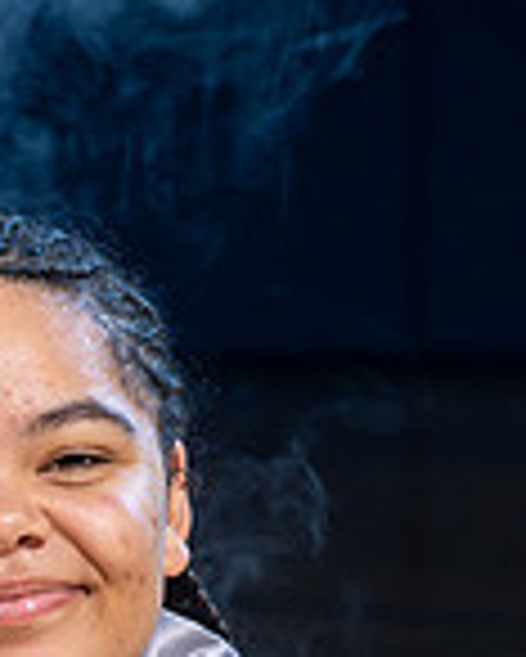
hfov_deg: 2.7
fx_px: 11003
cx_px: -463
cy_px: 884
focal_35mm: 566
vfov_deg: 3.4
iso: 160
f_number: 6.3
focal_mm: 100
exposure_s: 1/100
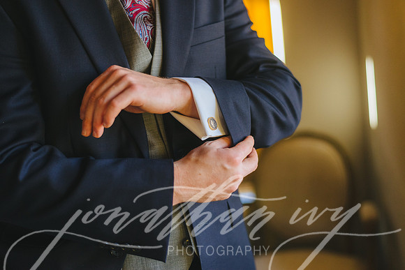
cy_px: 135
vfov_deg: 27.0
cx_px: 202
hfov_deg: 39.6
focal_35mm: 50
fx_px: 563
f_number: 2.2
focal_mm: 50
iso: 1600
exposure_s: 1/640
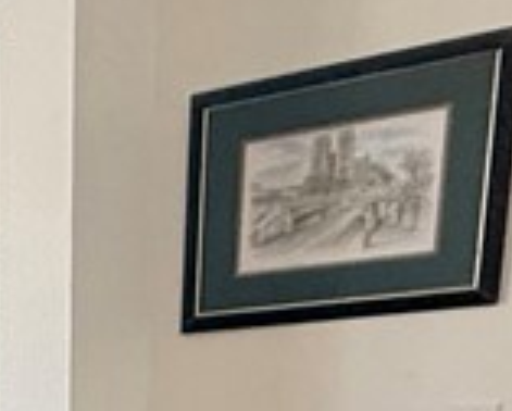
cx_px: -453
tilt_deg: -15.6
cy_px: 809
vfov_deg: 14.5
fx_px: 1350
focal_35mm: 89
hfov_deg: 17.0
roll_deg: +7.7
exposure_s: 1/99
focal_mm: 2.22
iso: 160
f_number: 2.2
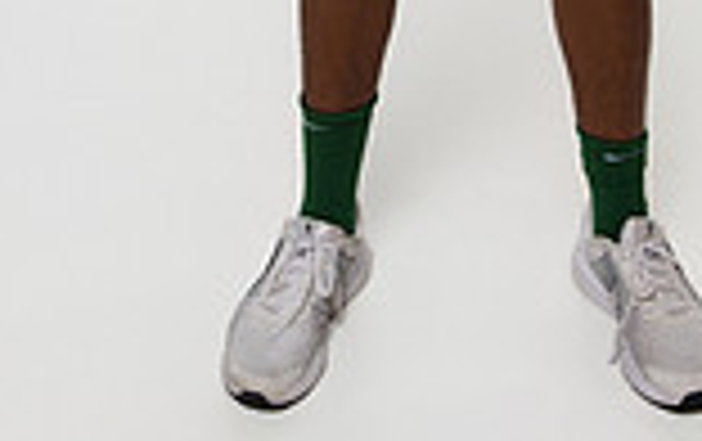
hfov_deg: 21.7
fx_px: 1829
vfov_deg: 11.7
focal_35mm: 95
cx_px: 454
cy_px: -554
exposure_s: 1/160
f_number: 8
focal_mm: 32.5
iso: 500
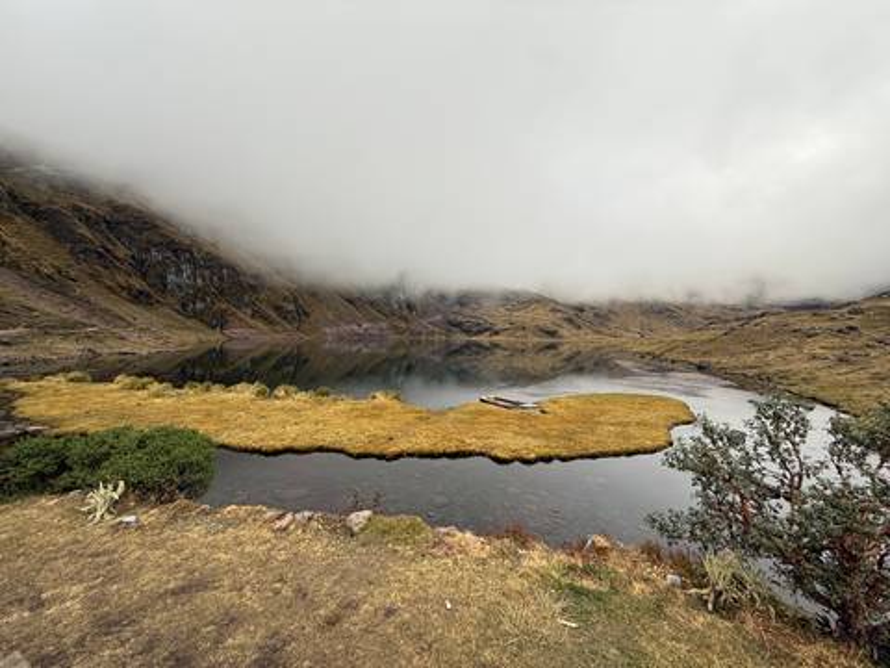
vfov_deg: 85.7
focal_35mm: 14
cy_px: 334
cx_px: 445
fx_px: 360
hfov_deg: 102.1
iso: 40
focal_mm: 2.22
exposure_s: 1/104
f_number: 2.2
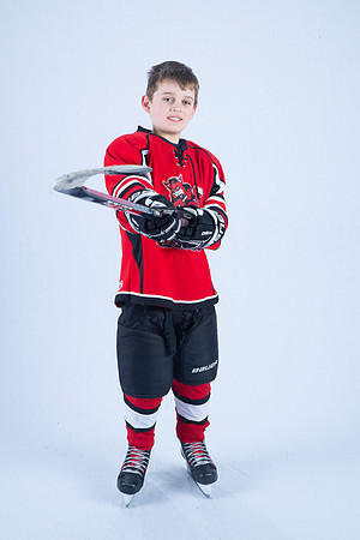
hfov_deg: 24.2
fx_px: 840
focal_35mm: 56
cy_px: 270
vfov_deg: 35.6
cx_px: 180
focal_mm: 56
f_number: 18
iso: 250
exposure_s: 1/160
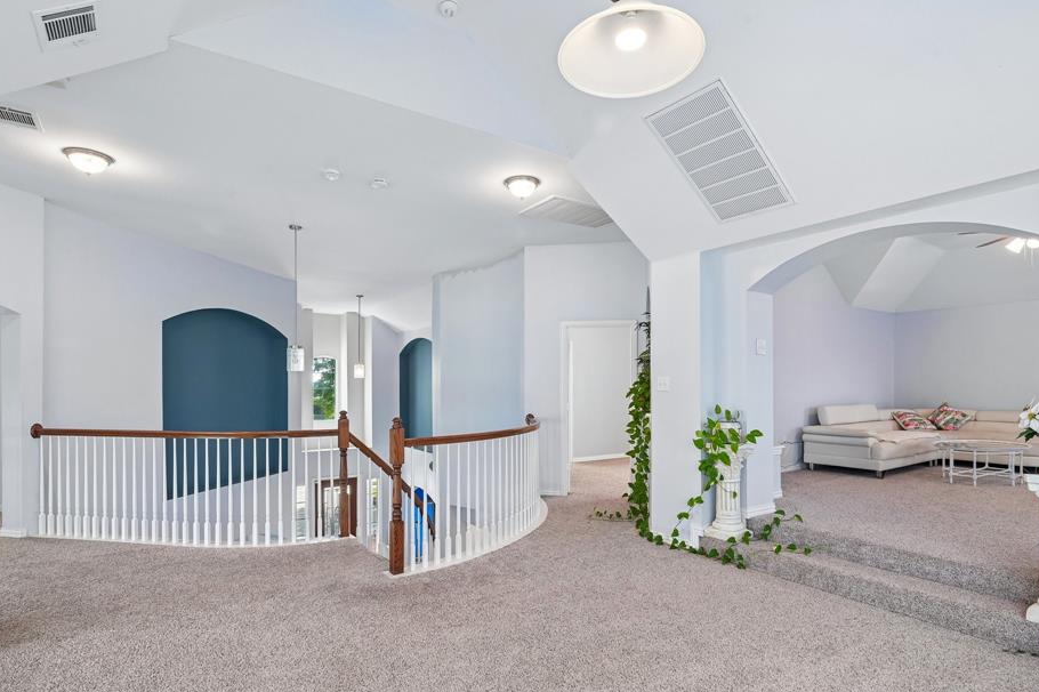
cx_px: 521
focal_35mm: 19
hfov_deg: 88.3
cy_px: 380
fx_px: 536
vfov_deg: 65.6
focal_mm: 16.5
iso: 400
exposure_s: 1/25
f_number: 8
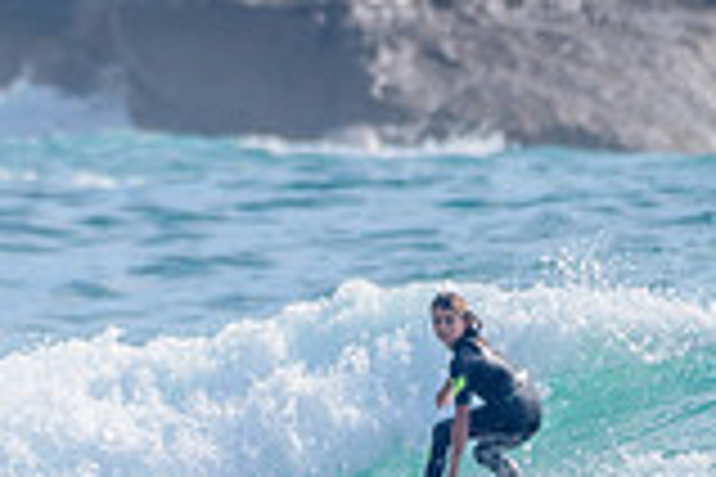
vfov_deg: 0.6
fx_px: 44389
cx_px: 188
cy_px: 422
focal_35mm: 2232
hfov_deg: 0.9
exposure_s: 1/2000
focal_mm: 500
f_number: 5.6
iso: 125
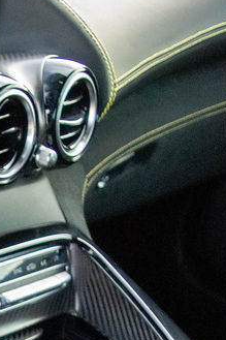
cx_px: -257
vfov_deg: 15.2
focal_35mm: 126
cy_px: 485
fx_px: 1188
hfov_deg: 9.9
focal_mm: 18
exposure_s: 1/500
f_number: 3.5
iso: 2800
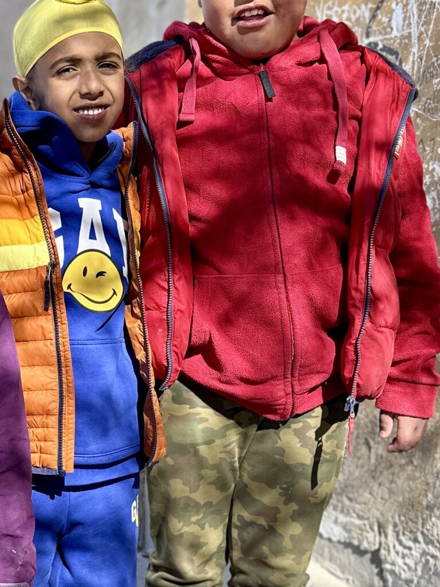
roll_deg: -0.4
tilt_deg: -7.5
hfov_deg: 23.8
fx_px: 1017
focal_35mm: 60
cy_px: 369
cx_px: 50
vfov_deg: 32.0
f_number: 1.78
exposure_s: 1/1212
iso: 80
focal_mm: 6.86
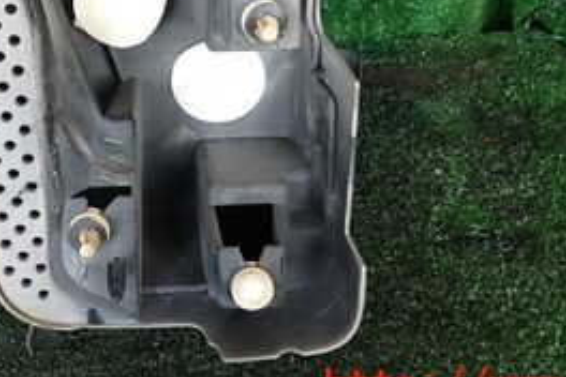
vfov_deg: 21.5
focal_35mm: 59
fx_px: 928
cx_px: 165
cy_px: -66
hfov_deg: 33.5
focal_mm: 4.5
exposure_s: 1/60
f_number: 2
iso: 125
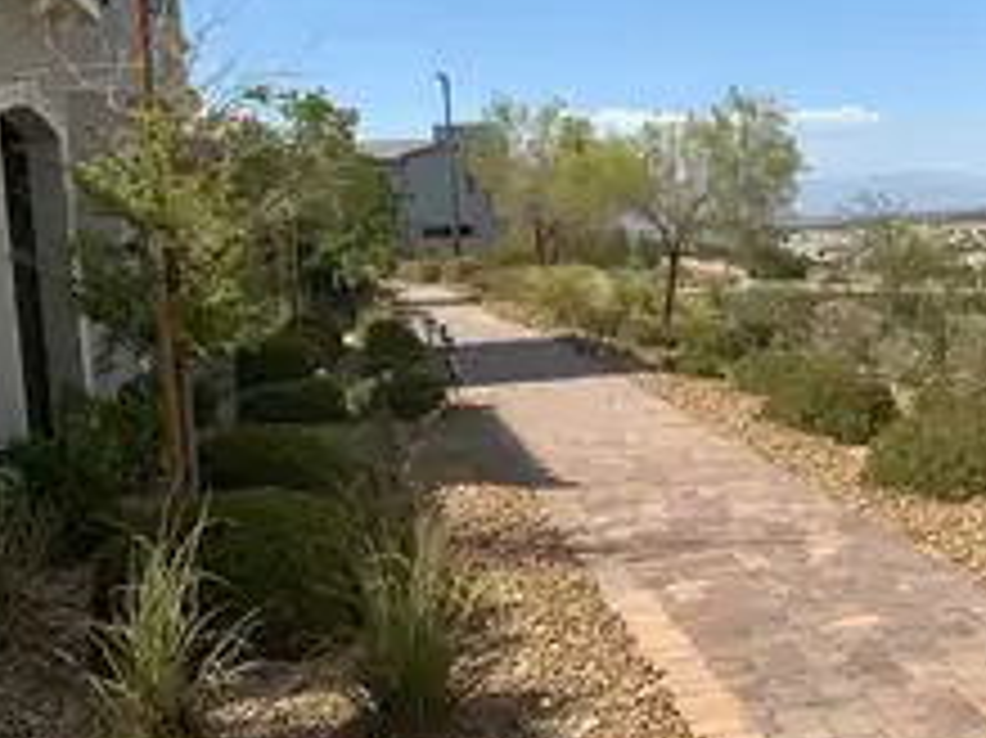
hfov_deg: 34.9
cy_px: 328
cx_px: 806
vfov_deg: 27.5
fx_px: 1509
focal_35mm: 53
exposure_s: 1/2320
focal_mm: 3
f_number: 1.8
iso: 16
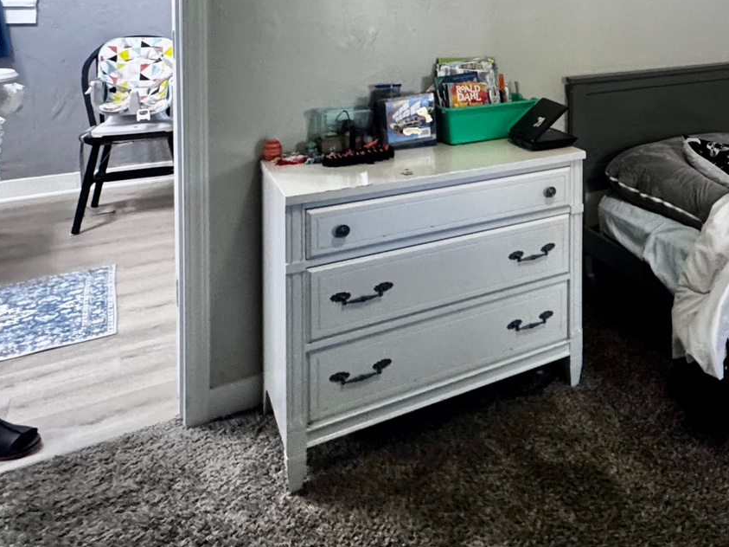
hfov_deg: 46.1
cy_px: 10
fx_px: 716
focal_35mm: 34
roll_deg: -1.4
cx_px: 715
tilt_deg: -2.8
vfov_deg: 37.6
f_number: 2.2
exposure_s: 1/60
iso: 640
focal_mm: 2.22
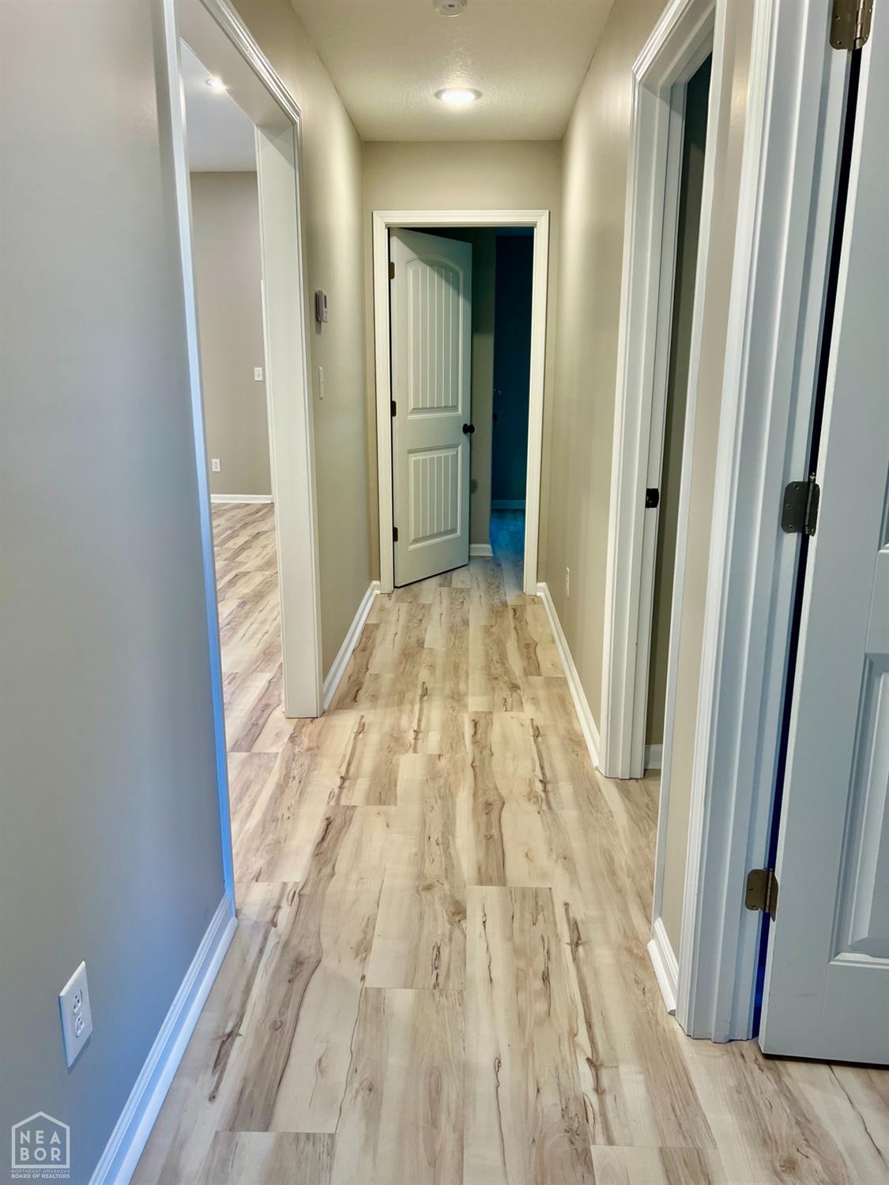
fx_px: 890
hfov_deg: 53.1
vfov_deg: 67.3
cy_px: 592
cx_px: 444
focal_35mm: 26
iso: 125
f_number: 1.5
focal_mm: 5.7
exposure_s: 1/120
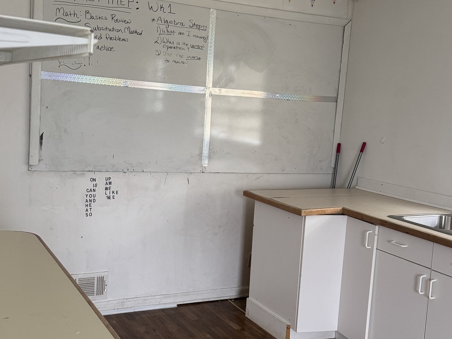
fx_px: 575
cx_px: 236
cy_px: 187
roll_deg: -3.4
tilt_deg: -8.2
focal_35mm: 44
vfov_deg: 32.9
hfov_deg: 42.9
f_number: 1.78
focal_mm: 6.76
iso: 250
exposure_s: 1/60
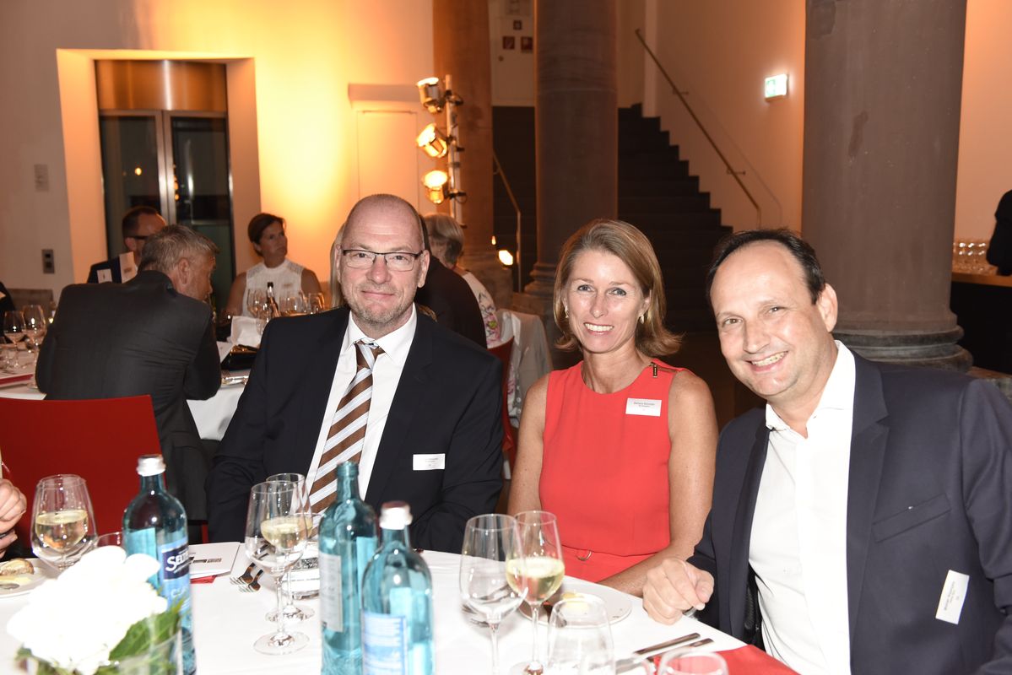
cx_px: 506
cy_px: 338
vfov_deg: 35.1
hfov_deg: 50.7
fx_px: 1068
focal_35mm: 38
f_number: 4.5
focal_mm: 38
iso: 1600
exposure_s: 1/80
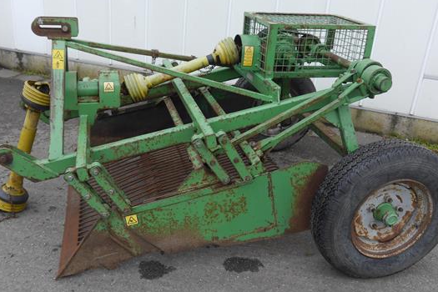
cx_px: 204
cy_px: 149
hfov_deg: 50.7
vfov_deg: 35.1
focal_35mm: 38
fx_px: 462
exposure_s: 1/200
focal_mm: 15
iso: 160
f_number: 5
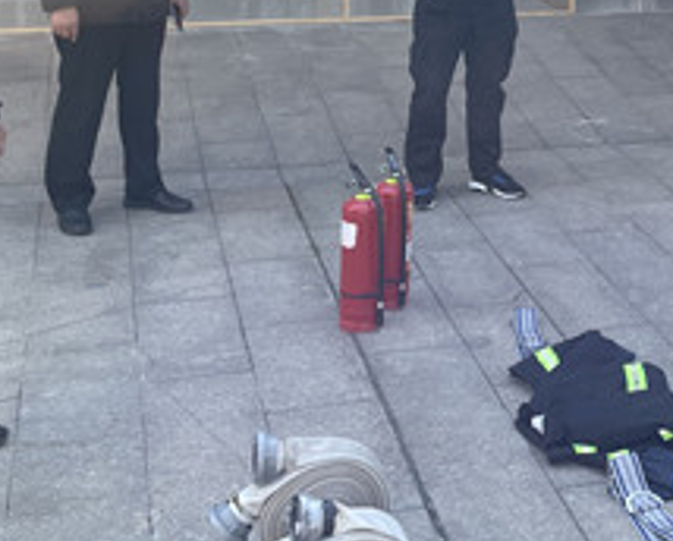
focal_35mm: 71
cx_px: 642
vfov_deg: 20.8
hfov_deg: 25.6
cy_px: -16
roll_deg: -1.3
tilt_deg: -8.0
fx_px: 1417
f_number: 1.6
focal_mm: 4.2
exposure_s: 1/581
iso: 32
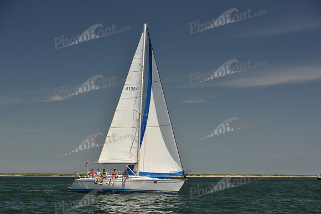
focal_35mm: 70
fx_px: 624
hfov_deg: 28.8
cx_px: 160
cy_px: 107
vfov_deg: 19.5
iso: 250
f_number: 6.3
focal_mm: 70
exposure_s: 1/800
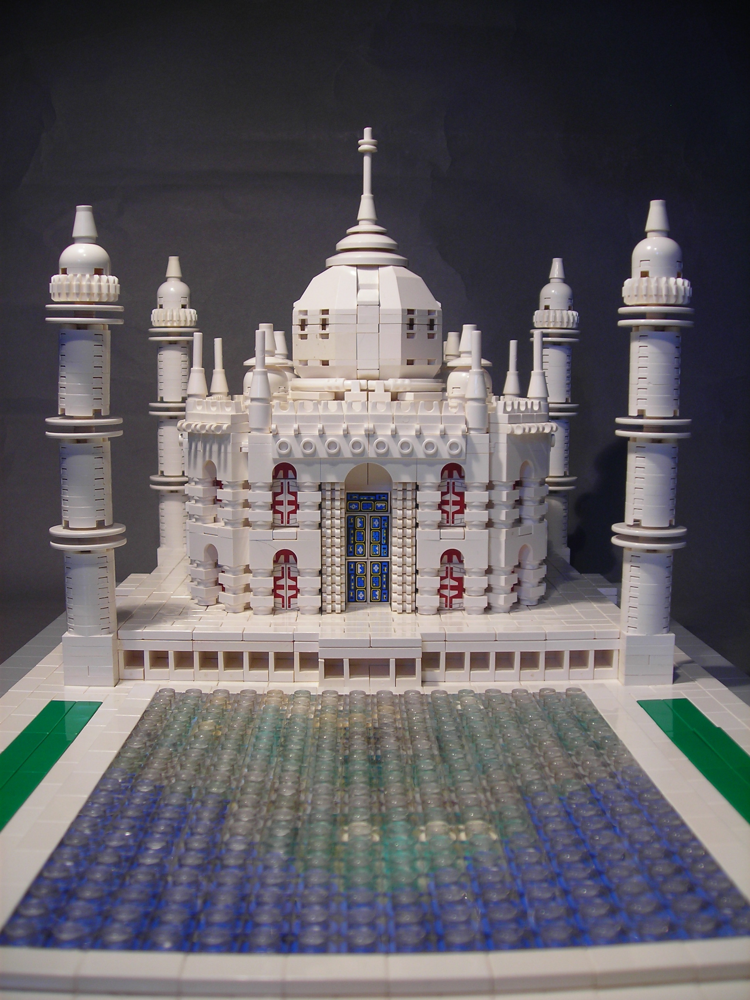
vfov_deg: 49.0
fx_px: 1098
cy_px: 500
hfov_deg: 37.7
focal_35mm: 38
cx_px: 375
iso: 50
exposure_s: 1/47.4
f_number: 3.2
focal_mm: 6.3
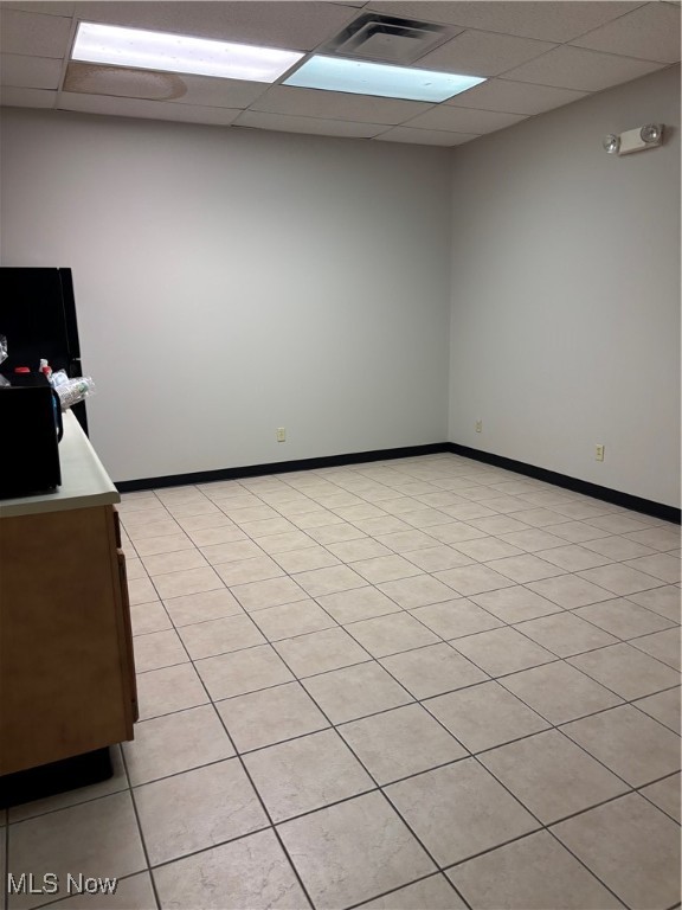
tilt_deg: -8.7
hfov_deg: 53.1
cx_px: 341
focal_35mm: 26
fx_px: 683
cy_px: 455
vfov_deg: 67.3
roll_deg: +1.2
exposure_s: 1/60
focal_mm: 5.96
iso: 200
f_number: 1.6
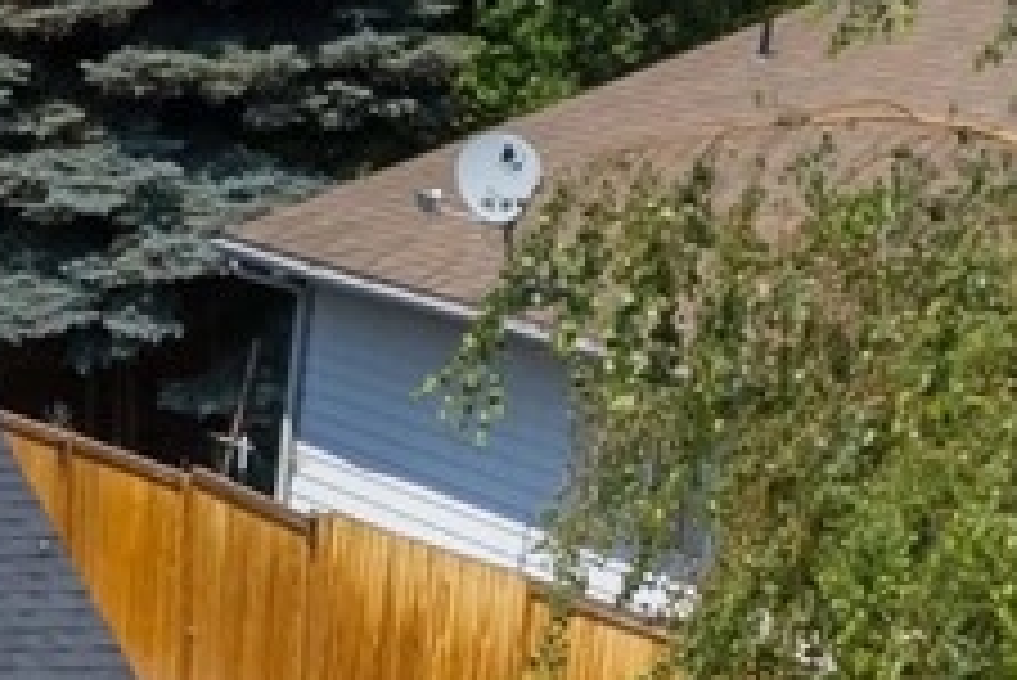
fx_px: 4664
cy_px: 968
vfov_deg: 8.2
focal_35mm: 165
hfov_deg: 9.9
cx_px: -1892
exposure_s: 1/2000
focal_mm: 8.38
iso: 100
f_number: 2.8
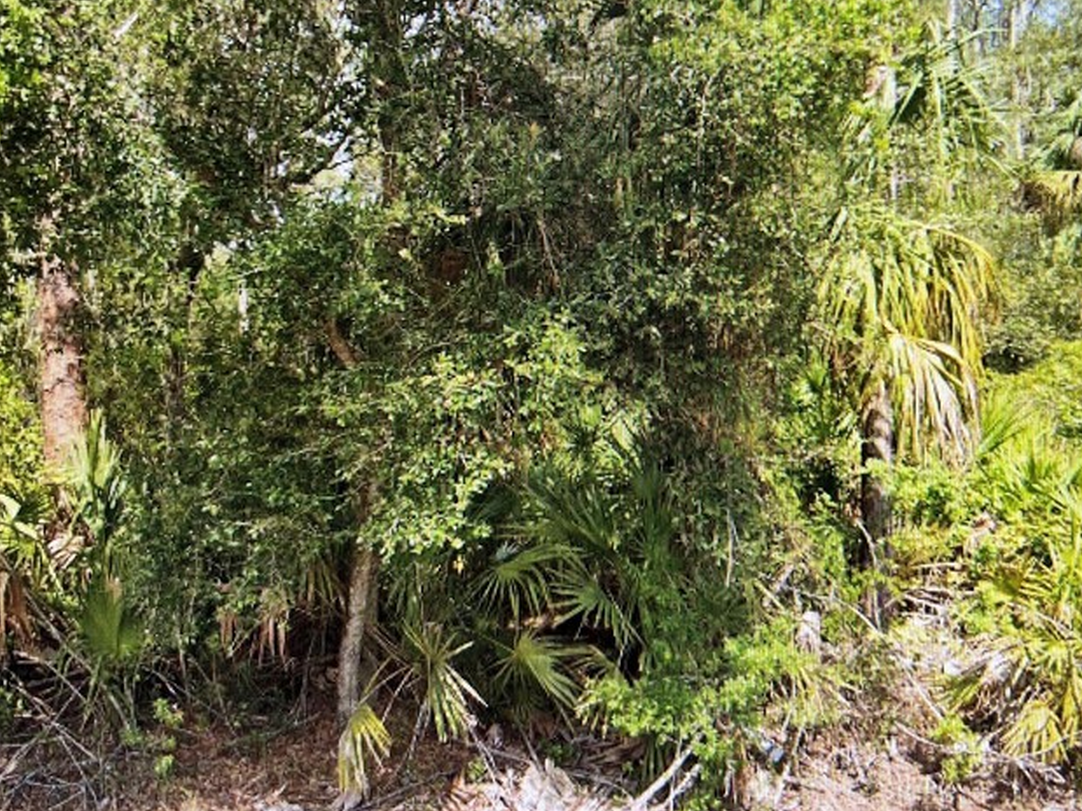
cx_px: 685
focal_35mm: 43
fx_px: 1344
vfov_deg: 33.1
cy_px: 234
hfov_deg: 43.5
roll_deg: -0.2
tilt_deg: -6.7
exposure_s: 1/121
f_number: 1.5
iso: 100
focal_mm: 5.7
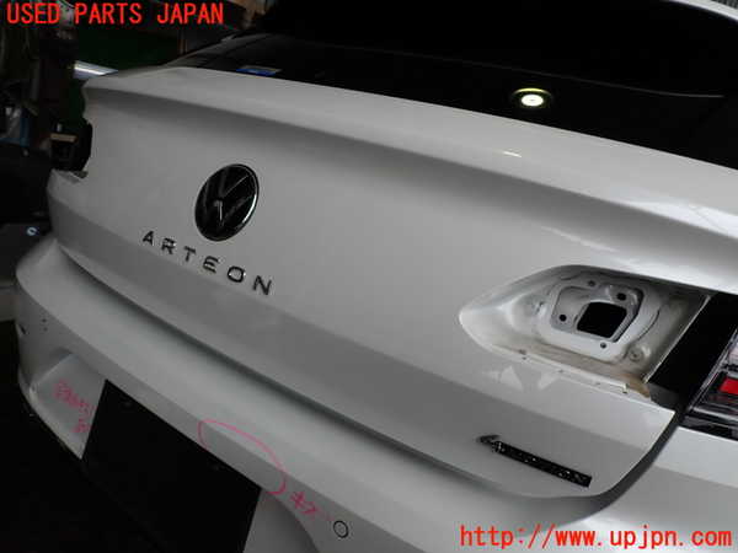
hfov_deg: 69.4
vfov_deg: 54.9
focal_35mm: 25
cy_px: 276
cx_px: 369
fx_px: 533
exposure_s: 1/800
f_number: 2.8
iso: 100
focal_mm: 4.5
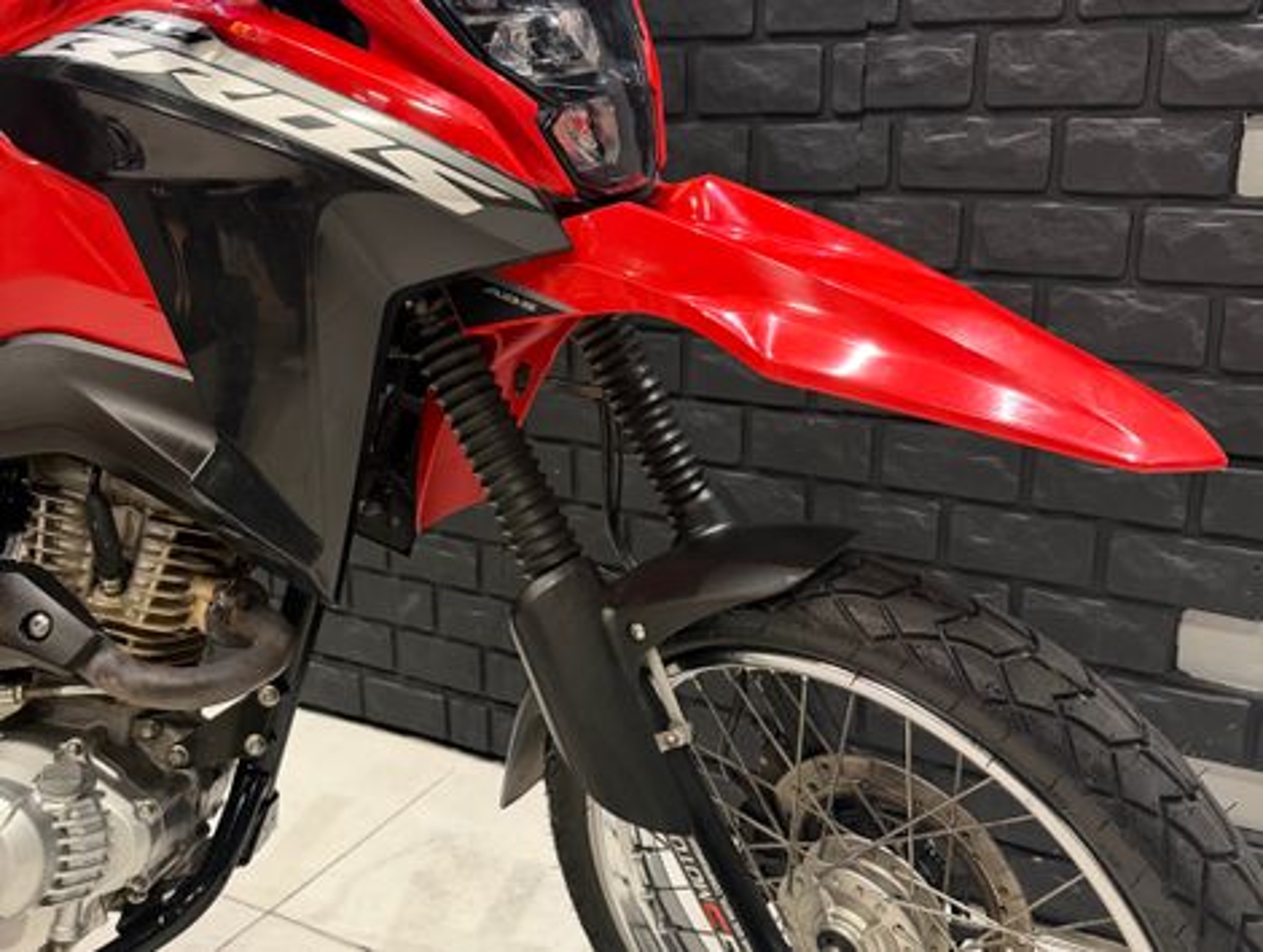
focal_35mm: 24
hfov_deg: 71.5
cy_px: 476
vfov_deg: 56.9
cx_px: 632
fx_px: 877
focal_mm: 6.76
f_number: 1.78
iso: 320
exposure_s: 1/60
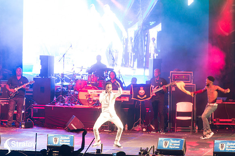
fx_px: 2088
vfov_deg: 4.3
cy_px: 78
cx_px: 118
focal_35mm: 320
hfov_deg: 6.4
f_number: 5.6
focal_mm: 320
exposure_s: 1/60
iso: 2500
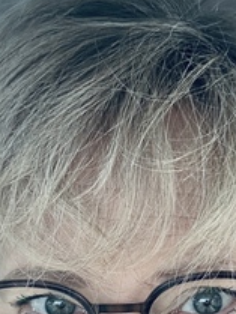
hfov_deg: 16.9
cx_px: 228
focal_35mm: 86
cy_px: 374
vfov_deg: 21.2
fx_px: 781
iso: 100
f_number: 1.9
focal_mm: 2.69
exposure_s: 1/60
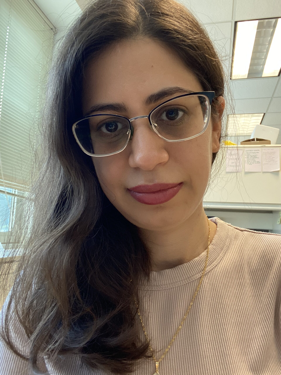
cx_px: 140
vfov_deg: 60.0
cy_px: 188
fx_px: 325
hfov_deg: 46.8
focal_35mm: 30
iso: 400
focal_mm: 2.71
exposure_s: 1/50
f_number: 2.2
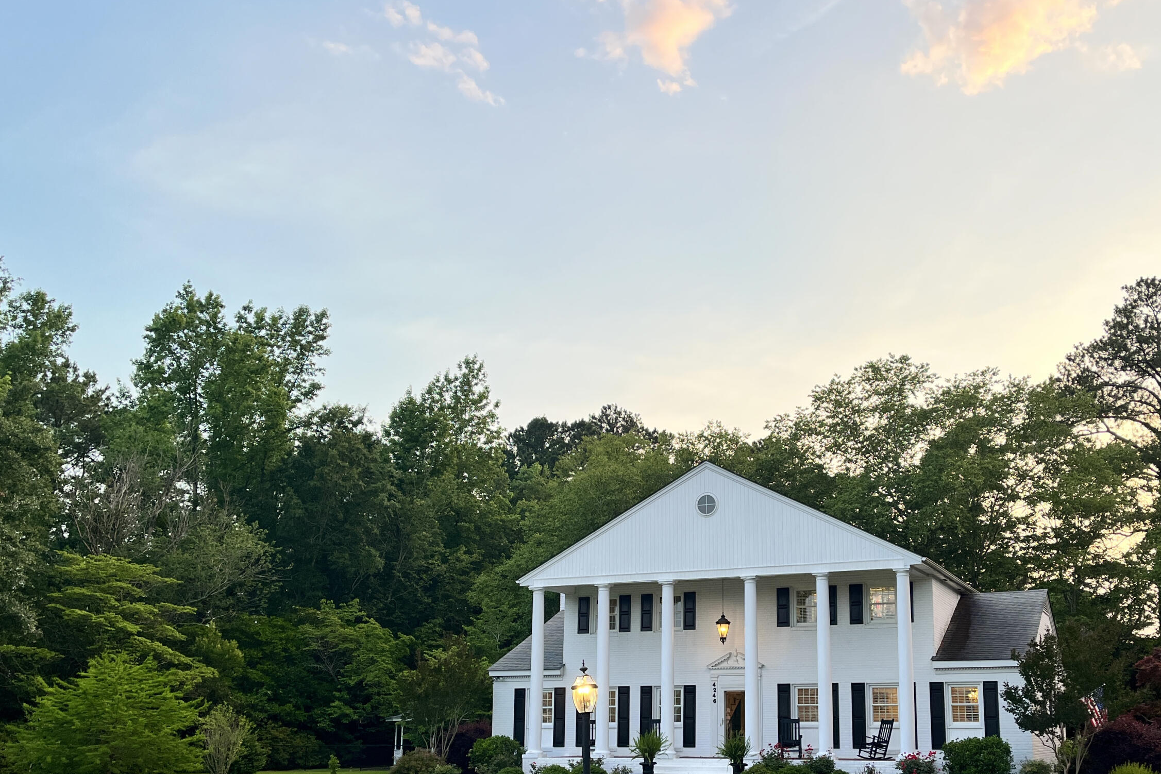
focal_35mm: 36
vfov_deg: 36.2
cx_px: 703
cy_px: 553
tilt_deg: +8.6
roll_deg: +0.3
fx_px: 1161
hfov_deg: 52.7
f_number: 1.6
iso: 125
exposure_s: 1/121
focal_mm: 5.1
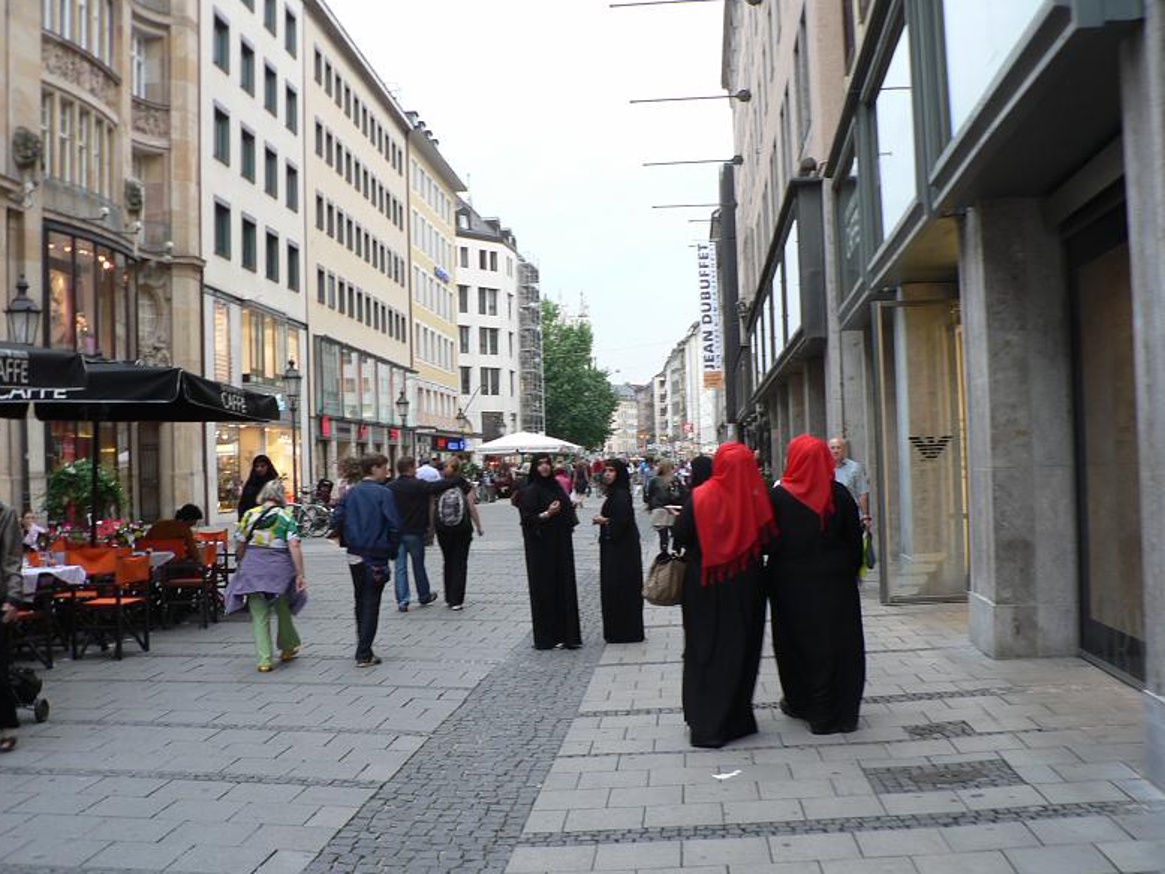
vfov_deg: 38.7
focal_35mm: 37
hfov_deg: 50.1
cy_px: 438
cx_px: 578
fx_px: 1246
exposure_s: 1/30
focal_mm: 6
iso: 80
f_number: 2.8
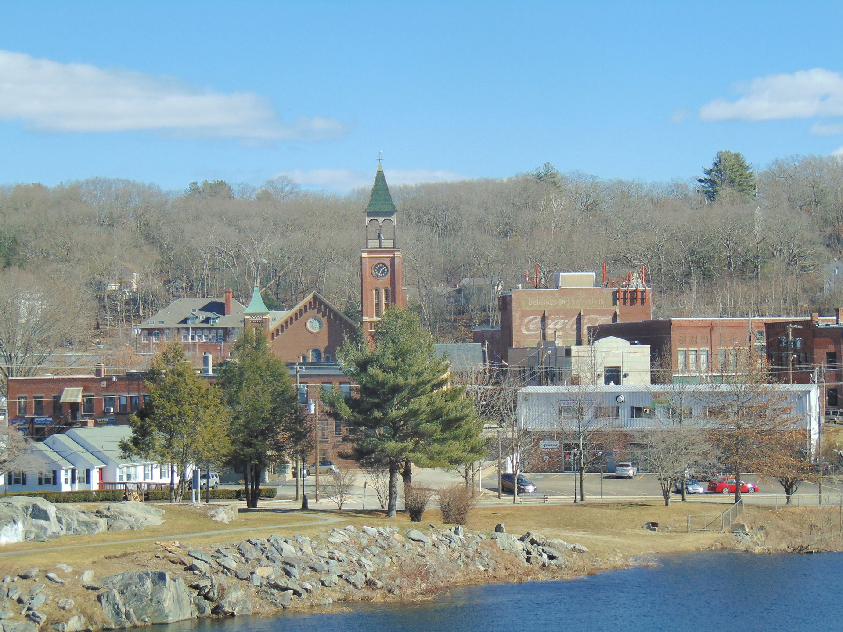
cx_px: 422
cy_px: 316
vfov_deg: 13.7
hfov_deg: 18.2
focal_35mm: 108
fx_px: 2630
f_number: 3.9
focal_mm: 19.4
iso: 80
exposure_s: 1/640
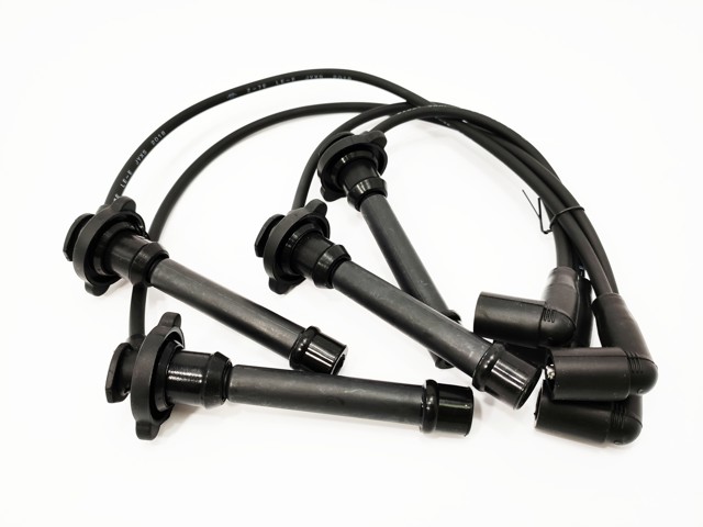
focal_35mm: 26
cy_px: 264
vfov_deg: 53.1
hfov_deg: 67.3
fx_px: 528
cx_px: 352
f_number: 1.75
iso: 112
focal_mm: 4.75
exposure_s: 1/116
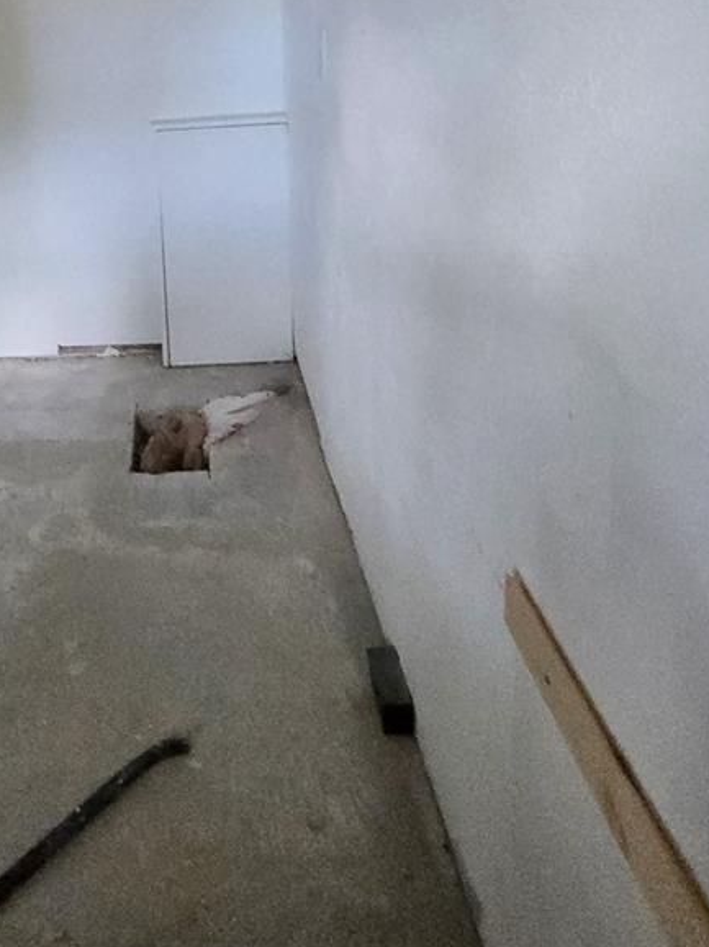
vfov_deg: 58.1
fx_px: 738
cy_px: 134
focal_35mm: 27
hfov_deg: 47.2
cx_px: 100
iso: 1000
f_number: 2.2
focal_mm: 2.2
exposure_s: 1/60
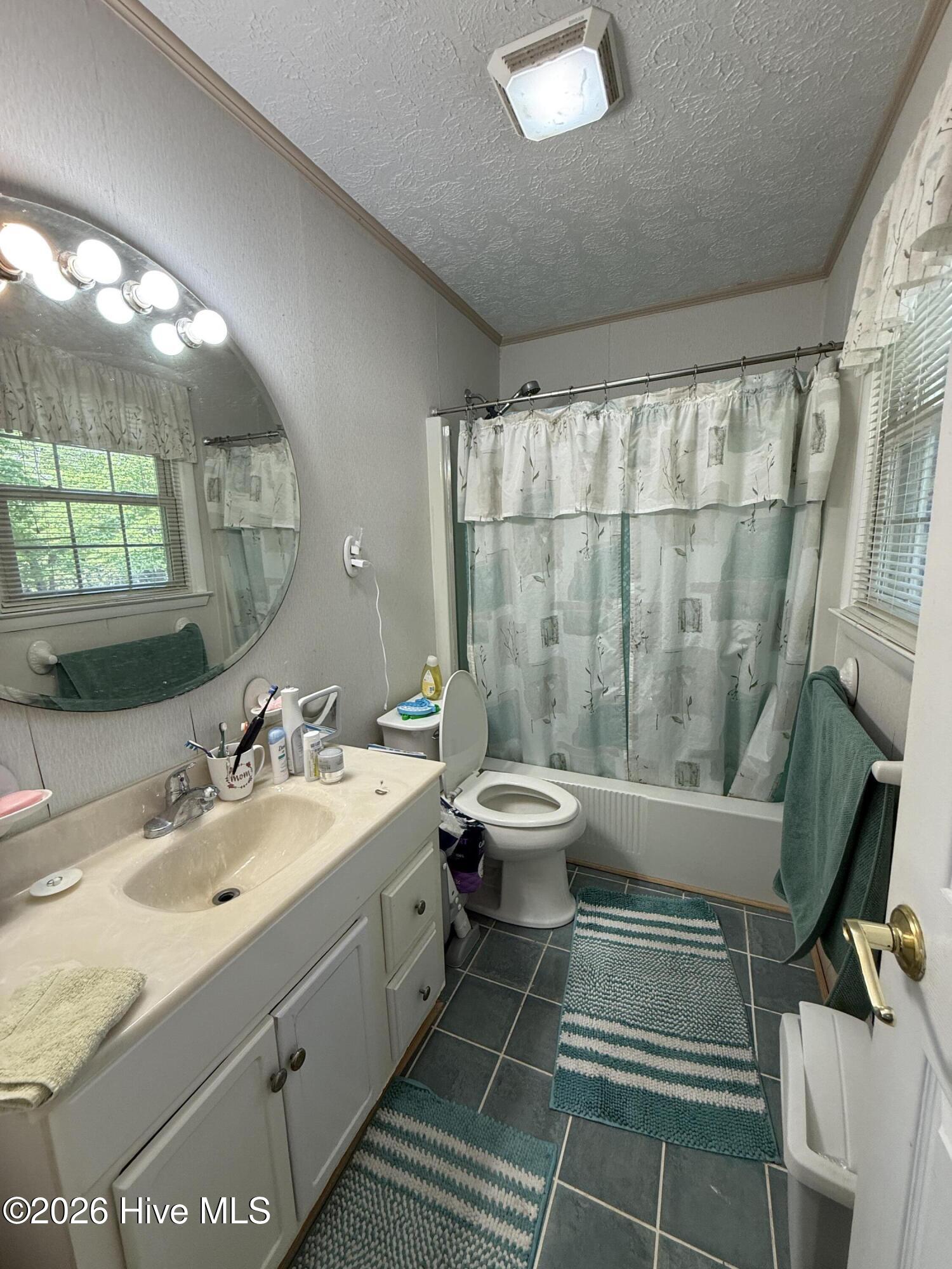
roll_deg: +1.2
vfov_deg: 102.1
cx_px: 476
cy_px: 634
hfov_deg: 85.7
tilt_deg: -9.2
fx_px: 513
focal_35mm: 14
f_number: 2.2
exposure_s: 1/120
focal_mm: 2.22
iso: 125
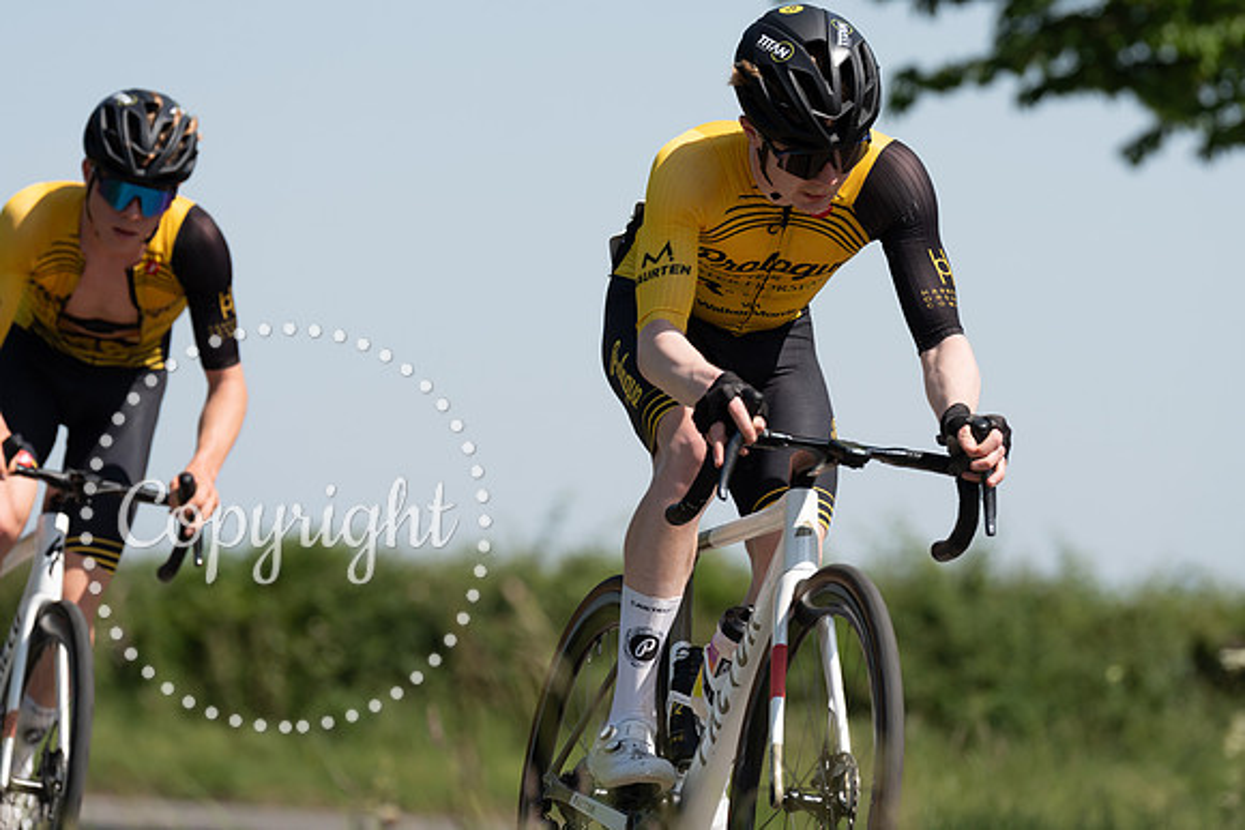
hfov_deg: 8.8
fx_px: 8115
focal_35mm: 235
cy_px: 343
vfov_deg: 5.9
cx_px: 730
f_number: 4.5
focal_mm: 200
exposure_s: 1/800
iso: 100
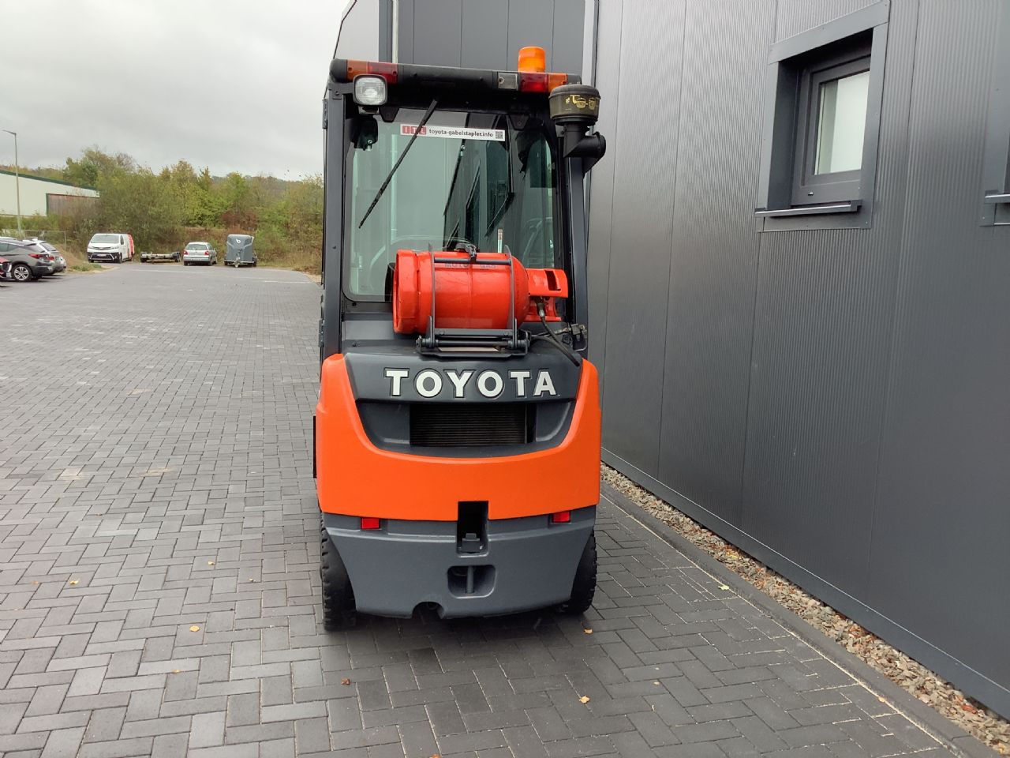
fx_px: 904
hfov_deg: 58.4
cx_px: 505
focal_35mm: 31
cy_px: 379
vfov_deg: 45.4
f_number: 2.4
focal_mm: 3.3
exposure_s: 1/120
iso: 32
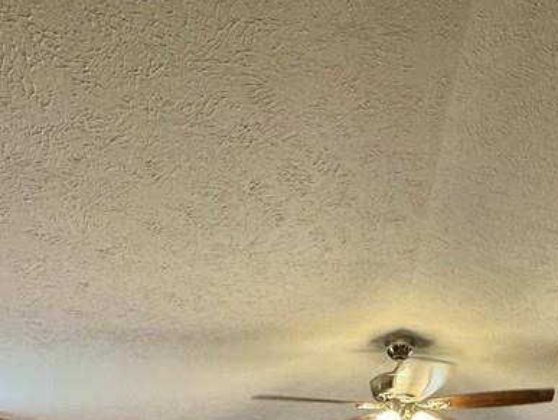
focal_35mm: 37
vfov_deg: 31.2
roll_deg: +0.2
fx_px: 597
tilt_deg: +2.1
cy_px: 528
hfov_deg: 48.8
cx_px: 392
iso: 250
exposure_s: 1/60
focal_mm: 2.22
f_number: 2.2
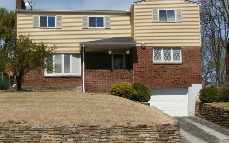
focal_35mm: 61
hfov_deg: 33.5
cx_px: 115
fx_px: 381
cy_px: 77
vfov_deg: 21.3
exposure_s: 1/800
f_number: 4.5
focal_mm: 10.11
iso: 100
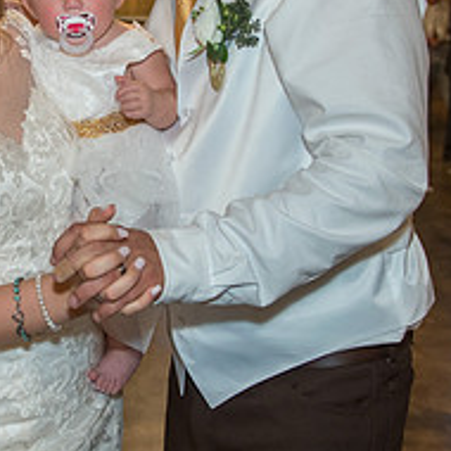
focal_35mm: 70
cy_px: 154
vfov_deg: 24.5
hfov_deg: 24.0
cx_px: 50
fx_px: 1032
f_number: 4
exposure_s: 1/160
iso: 1600
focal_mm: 27
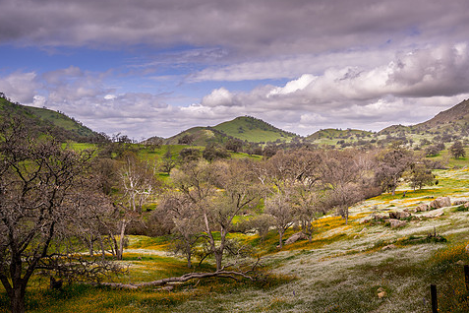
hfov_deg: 60.0
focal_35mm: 31
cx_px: 270
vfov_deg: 42.3
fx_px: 404
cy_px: 153
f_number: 11
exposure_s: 1/30
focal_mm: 25.5
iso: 64
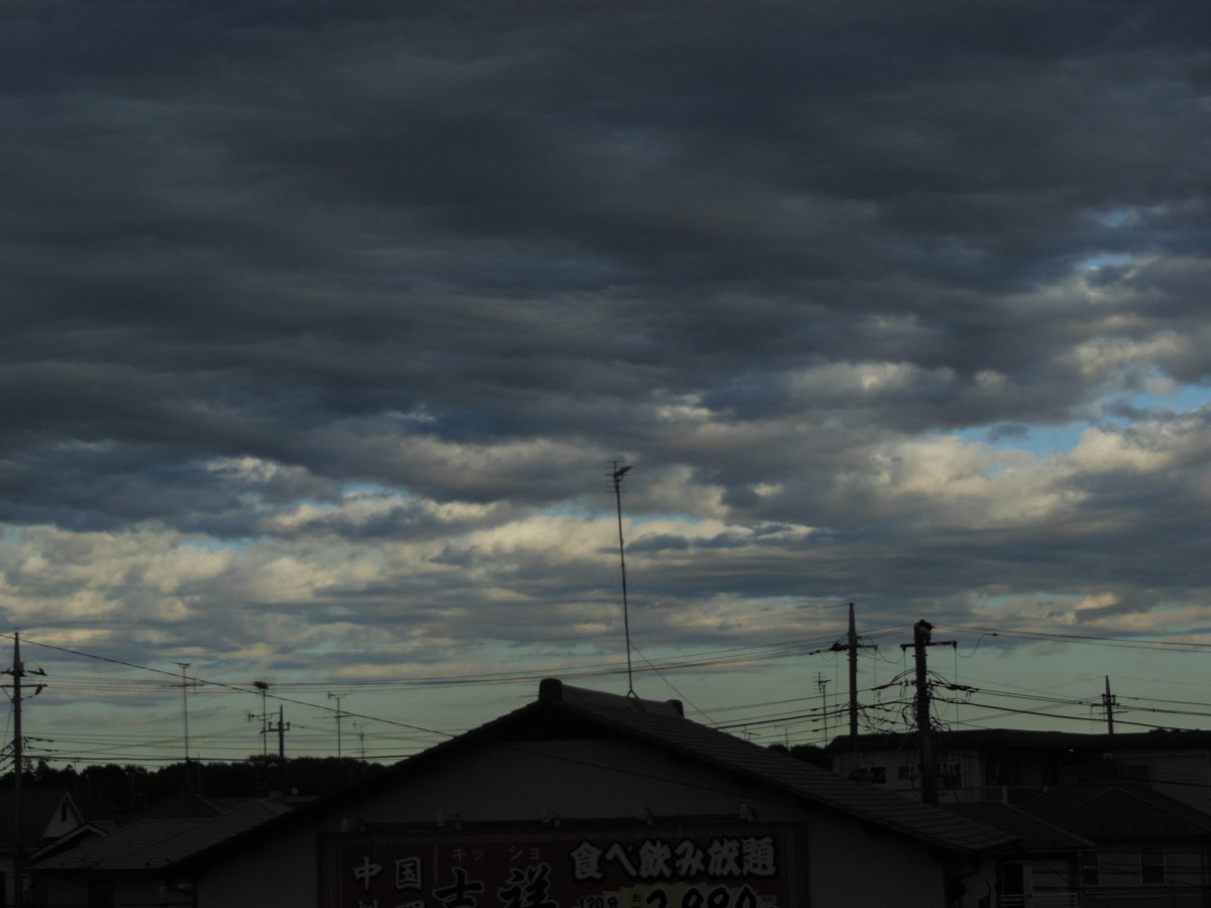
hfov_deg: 24.4
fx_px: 2799
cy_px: 454
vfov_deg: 18.4
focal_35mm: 80
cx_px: 606
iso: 125
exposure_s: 1/800
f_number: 5.4
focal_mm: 14.3
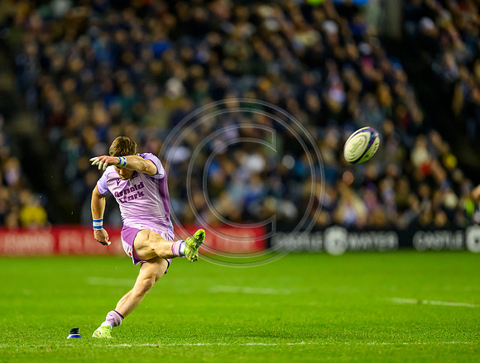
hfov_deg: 4.0
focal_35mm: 496
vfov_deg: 3.0
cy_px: 207
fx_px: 6899
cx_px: 170
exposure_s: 1/1250
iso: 6400
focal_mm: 400
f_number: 2.8
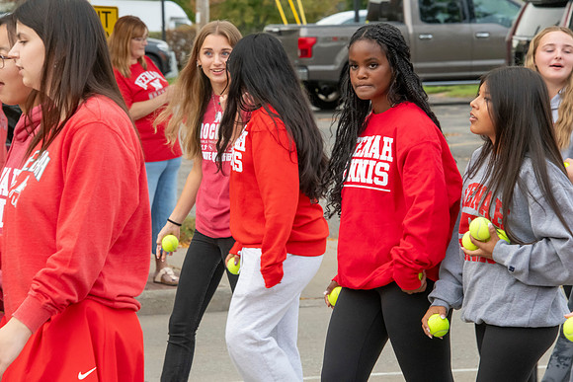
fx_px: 2706
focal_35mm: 170
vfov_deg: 8.1
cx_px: 286
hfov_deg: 12.1
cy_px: 191
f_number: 11
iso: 3200
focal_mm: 170
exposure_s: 1/250
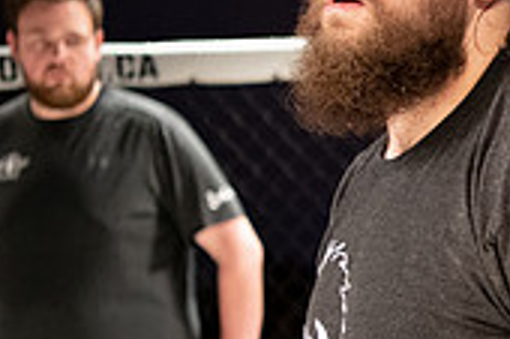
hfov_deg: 11.9
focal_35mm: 164
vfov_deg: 8.3
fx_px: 2321
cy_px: 308
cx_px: 801
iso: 1600
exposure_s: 1/1000
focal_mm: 48
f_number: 2.8
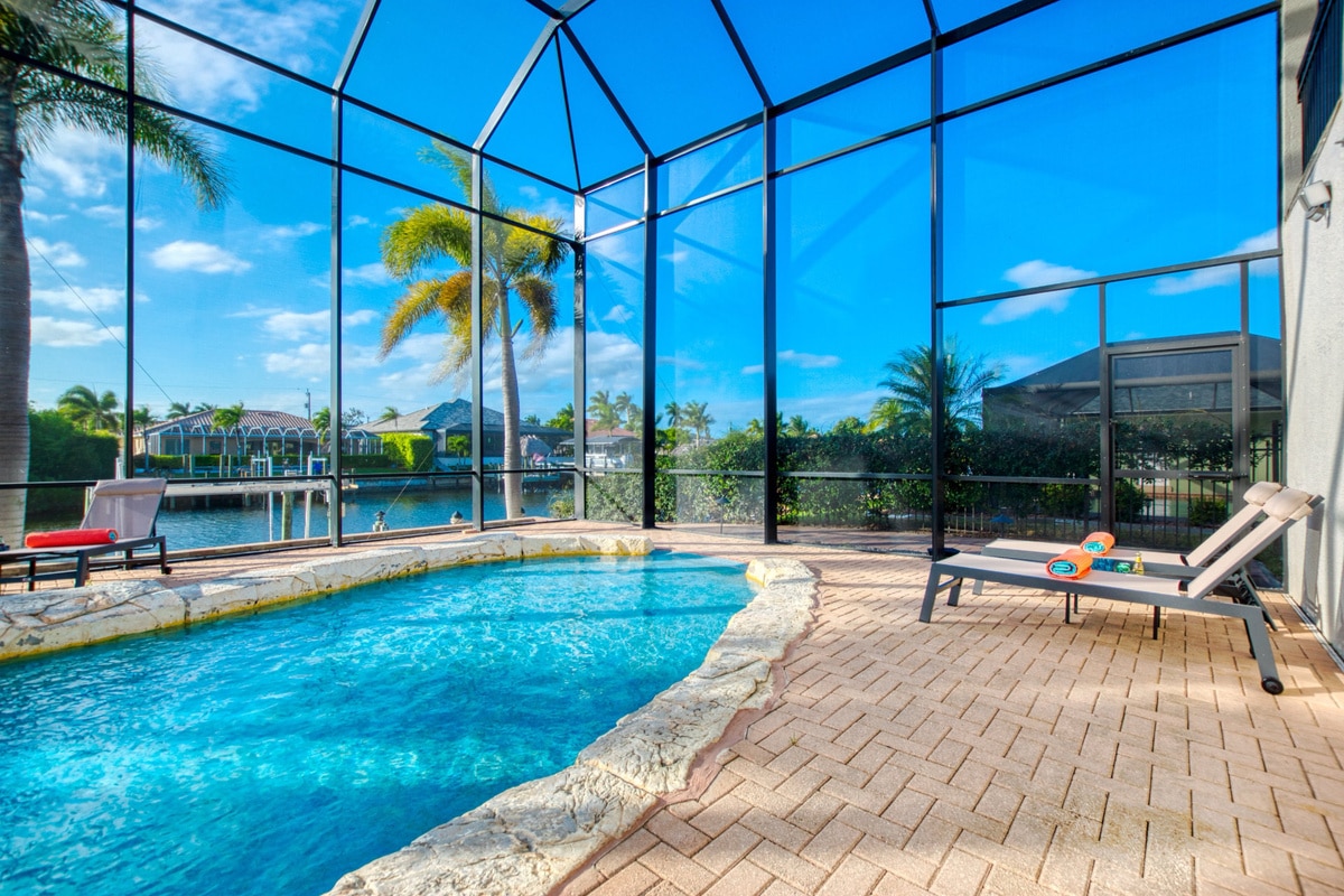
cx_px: 672
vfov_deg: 77.3
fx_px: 560
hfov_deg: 100.4
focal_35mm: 15
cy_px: 448
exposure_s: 1/800
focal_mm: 10
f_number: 8
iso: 400
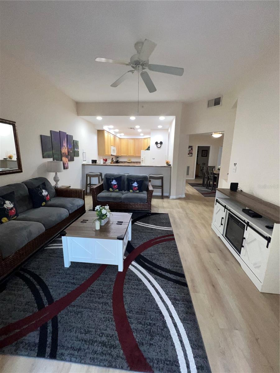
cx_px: 140
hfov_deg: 89.9
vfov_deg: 106.2
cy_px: 186
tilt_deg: -11.0
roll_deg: -0.6
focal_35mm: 13
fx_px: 140
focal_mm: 1.57
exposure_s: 1/60
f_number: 1.8
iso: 125
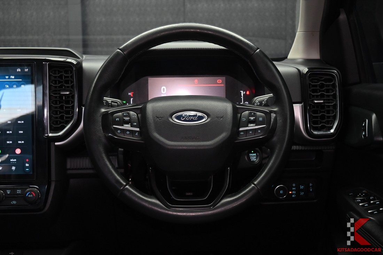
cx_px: 192
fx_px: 511
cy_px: 128
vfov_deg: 28.1
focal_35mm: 48
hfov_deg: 41.1
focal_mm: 32.5
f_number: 5.6
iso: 800
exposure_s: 1/30
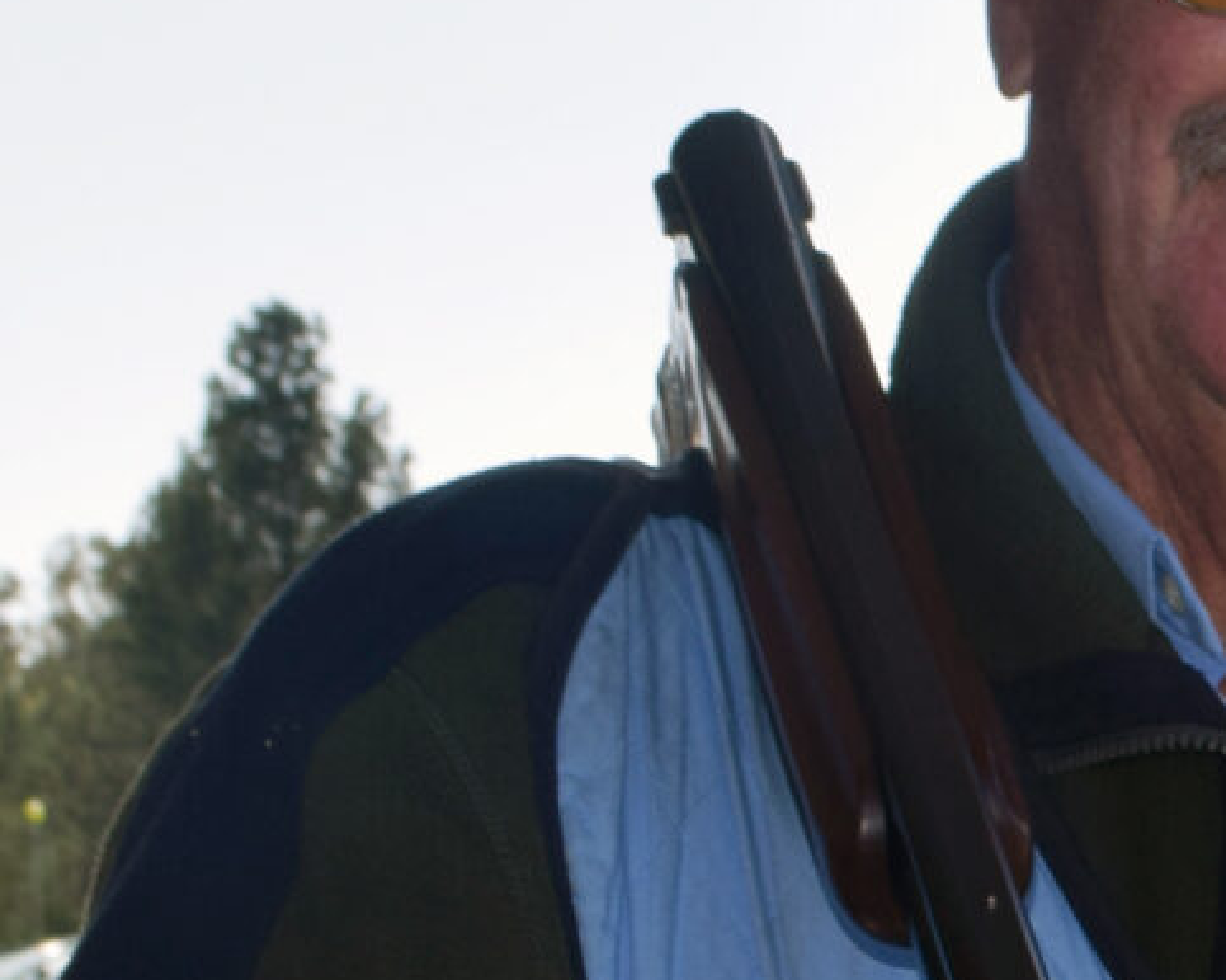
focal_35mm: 194
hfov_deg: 9.5
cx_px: 2213
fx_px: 7036
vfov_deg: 7.9
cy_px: 1093
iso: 100
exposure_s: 1/200
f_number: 9
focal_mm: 26
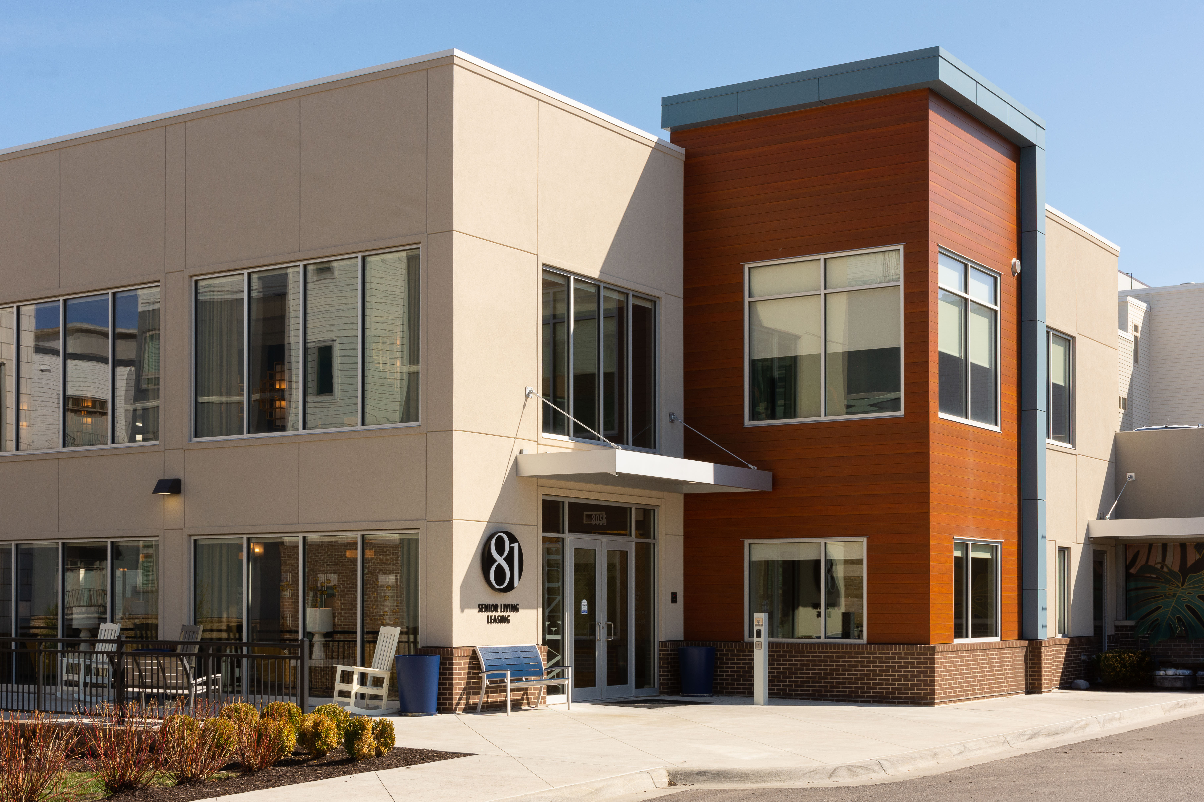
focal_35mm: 51
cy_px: 401
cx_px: 602
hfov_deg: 38.9
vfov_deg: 26.5
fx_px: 1706
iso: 160
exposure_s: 1/125
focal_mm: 34
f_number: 13
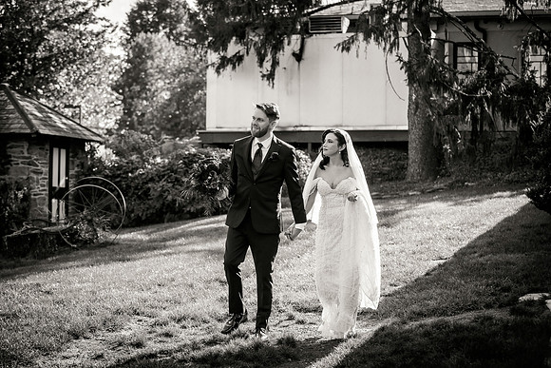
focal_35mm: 78
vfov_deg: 17.5
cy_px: 184
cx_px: 276
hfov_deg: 26.0
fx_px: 1194
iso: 800
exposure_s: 1/4000
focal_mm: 78
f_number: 4
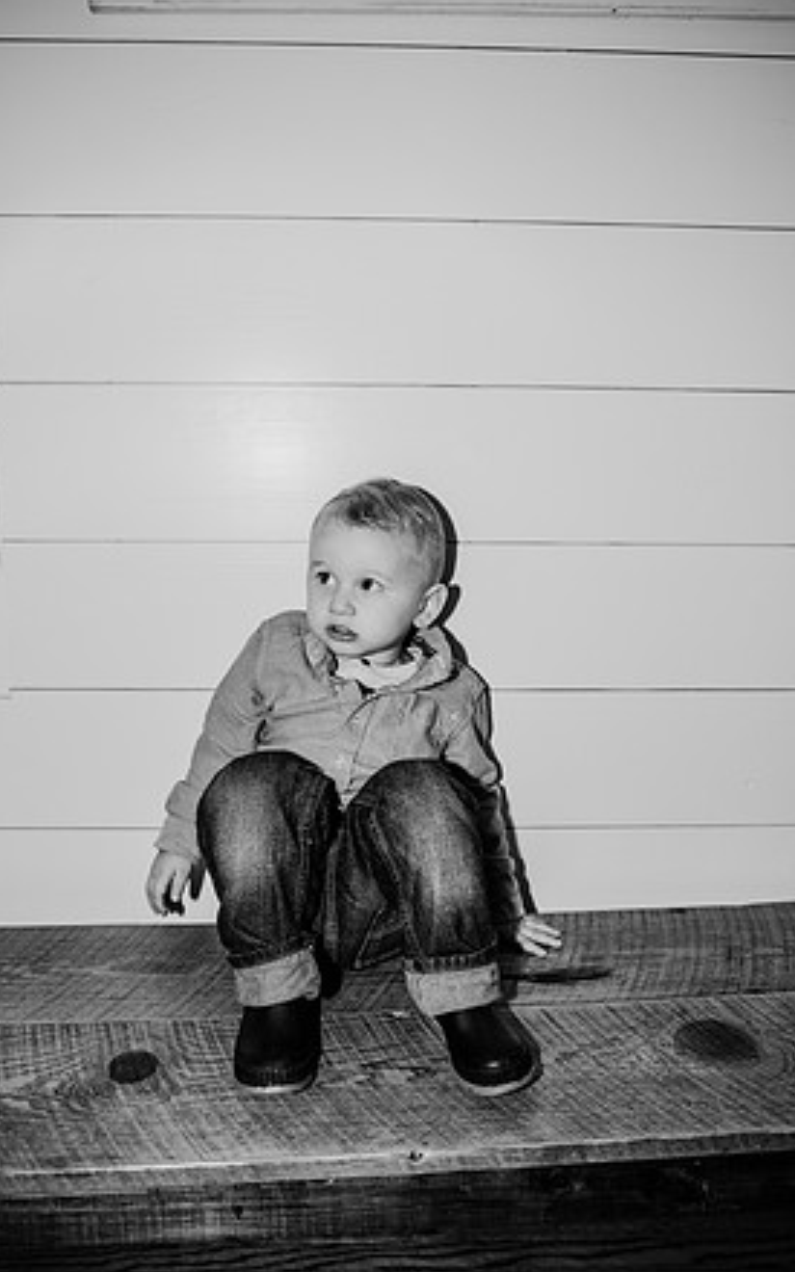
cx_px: 373
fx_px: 867
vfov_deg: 72.5
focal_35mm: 25
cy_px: 630
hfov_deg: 49.2
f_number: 2.8
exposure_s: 1/1000
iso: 500
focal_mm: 24
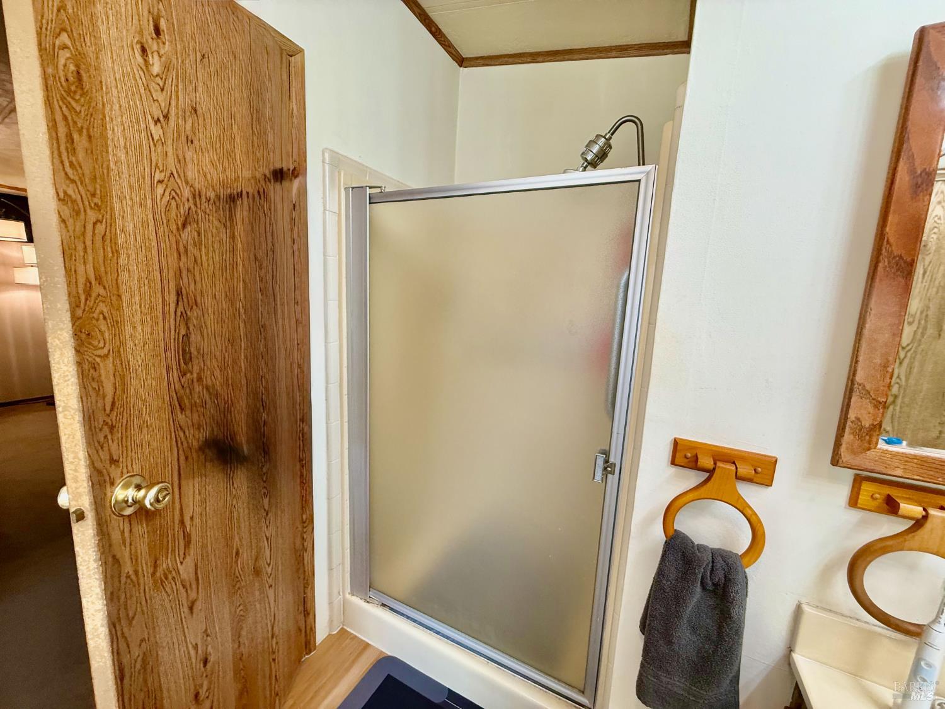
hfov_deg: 102.1
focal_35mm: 14
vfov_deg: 85.7
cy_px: 354
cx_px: 472
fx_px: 382
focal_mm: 2.22
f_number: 2.2
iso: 160
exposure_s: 1/120
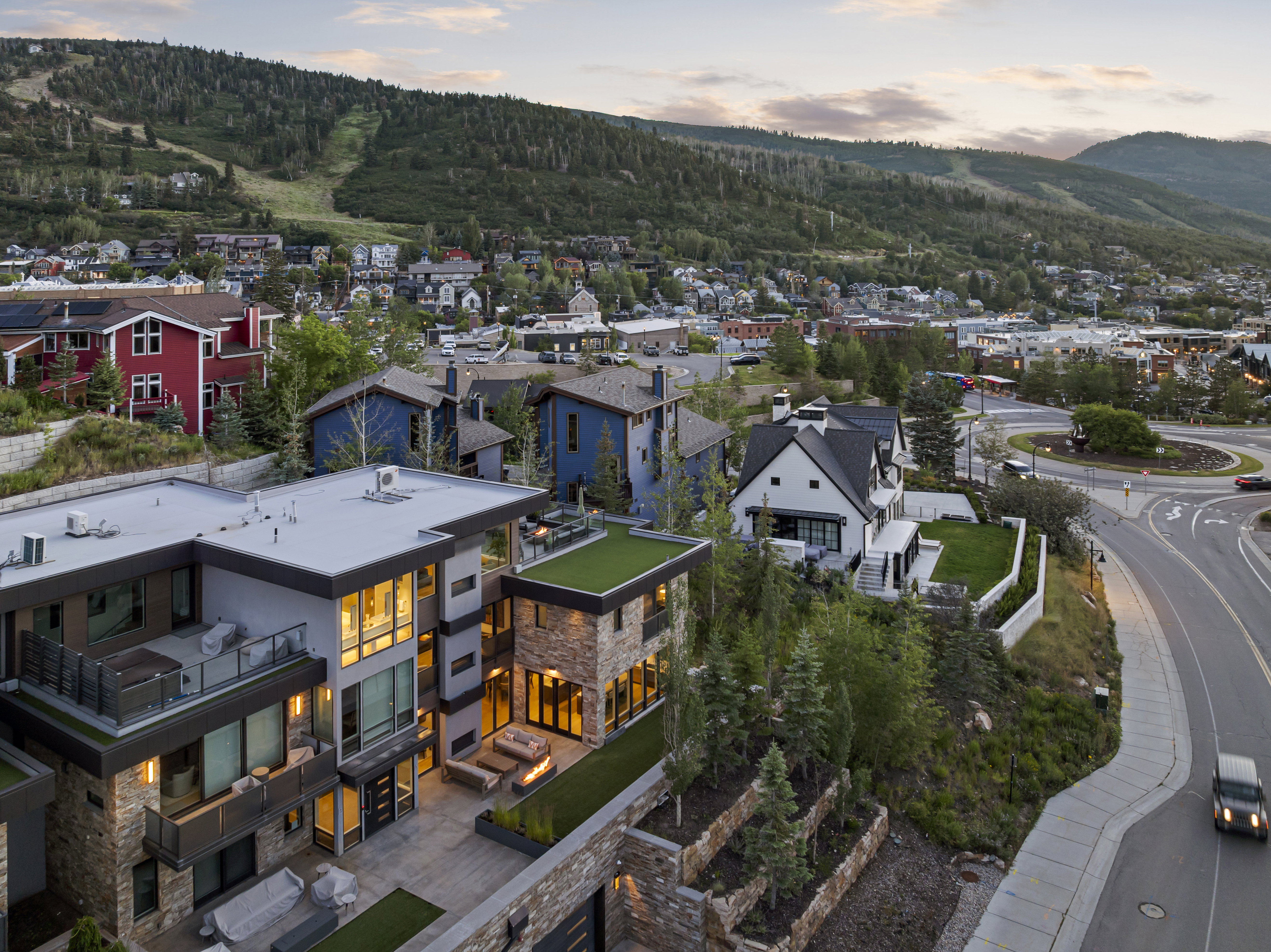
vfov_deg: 56.8
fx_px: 881
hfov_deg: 71.6
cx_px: 636
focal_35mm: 24
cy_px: 476
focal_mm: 12.29
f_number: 2.8
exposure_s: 1/20
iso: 130
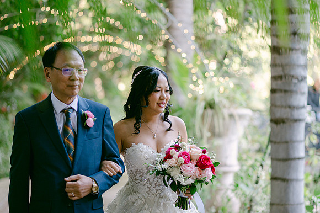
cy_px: 106
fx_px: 786
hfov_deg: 23.0
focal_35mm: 89
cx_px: 160
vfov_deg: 15.4
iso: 800
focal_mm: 85
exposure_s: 1/200
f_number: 2
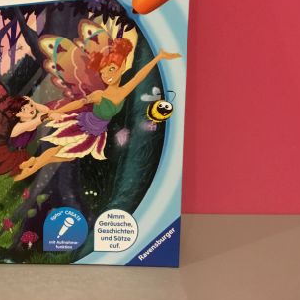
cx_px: 41
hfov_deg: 30.5
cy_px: 86
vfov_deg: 31.2
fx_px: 529
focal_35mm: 54
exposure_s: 1/20
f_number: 2.4
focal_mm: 3.3
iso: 200
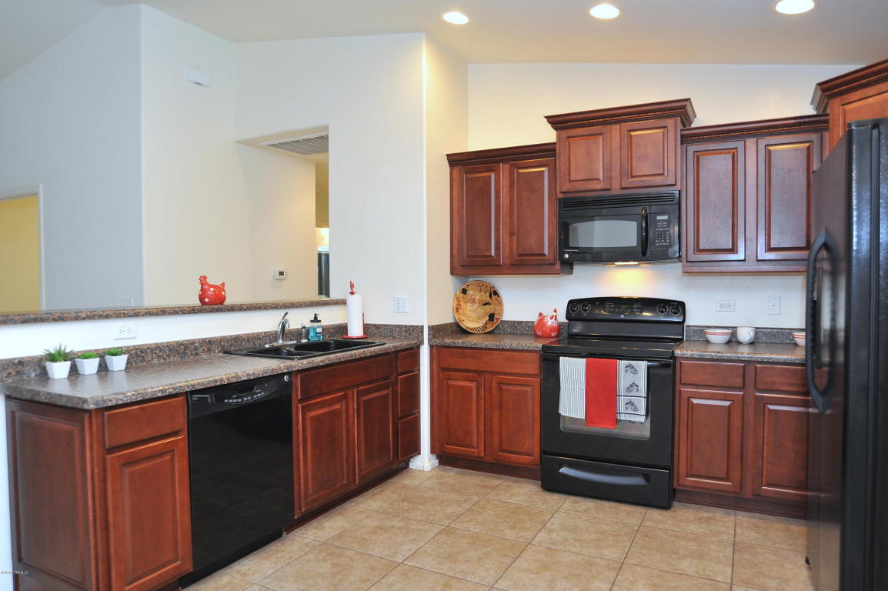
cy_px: 296
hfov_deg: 76.1
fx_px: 567
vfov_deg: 55.1
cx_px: 444
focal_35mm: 23
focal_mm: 23
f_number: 5.6
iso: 1000
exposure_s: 1/40
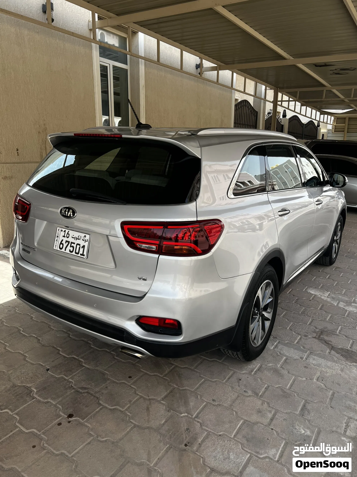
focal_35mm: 26
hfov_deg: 53.1
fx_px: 358
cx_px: 178
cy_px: 238
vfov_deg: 67.3
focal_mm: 5.7
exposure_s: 1/894
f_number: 1.5
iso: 50
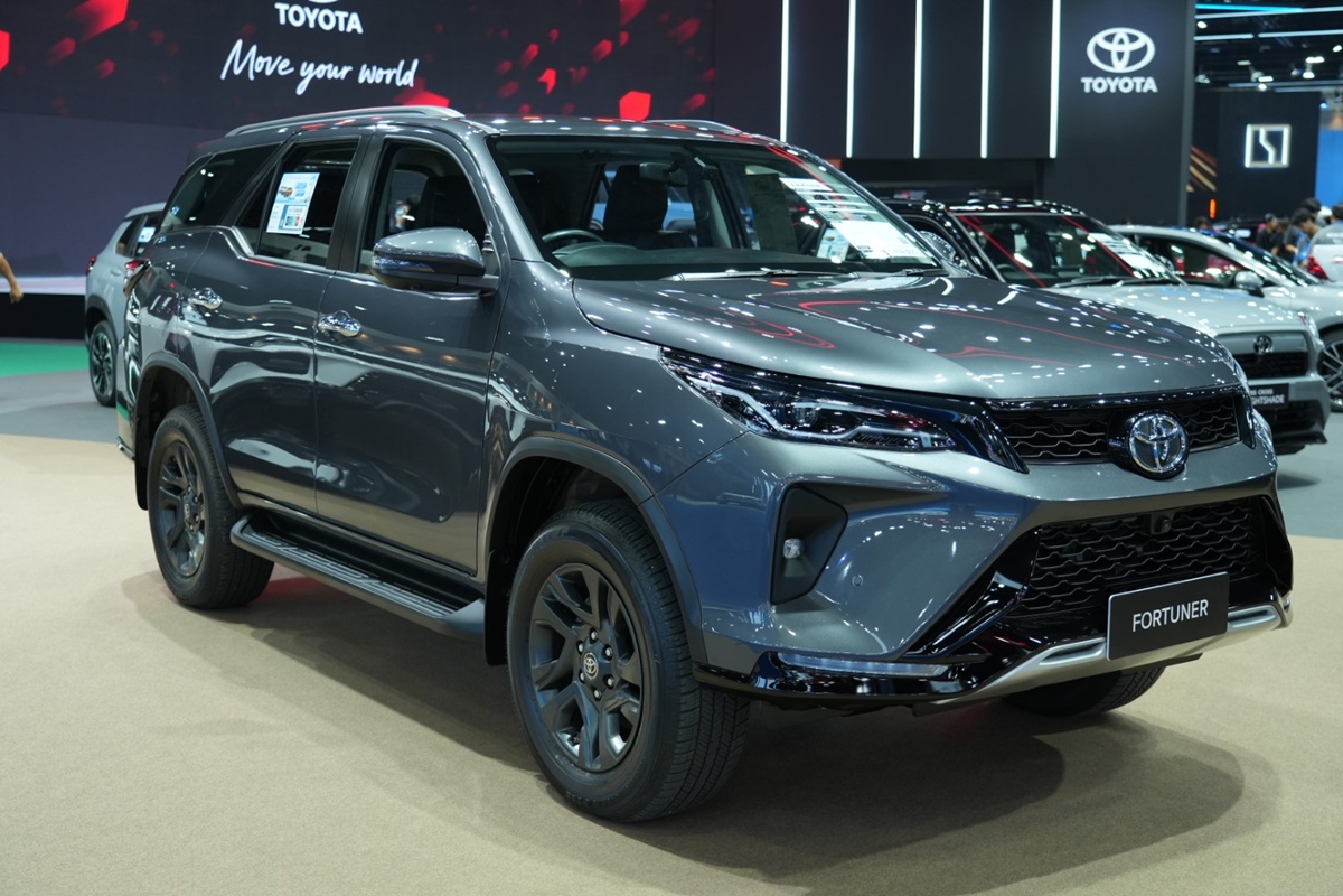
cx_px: 672
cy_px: 448
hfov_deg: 46.4
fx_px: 1567
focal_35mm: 42
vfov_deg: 31.9
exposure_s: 1/125
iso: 1000
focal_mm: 42
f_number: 4
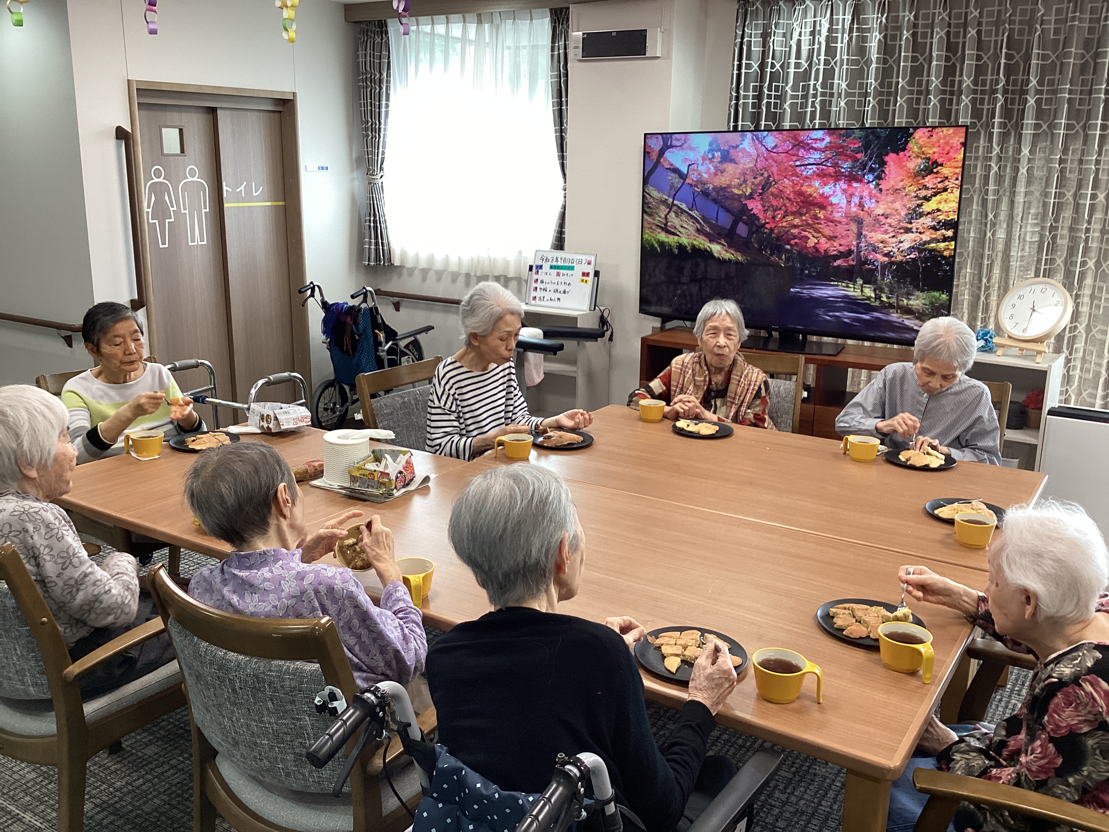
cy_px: 416
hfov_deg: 58.4
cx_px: 554
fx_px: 993
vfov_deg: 45.4
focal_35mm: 31
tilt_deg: -15.0
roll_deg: +0.2
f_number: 2.4
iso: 80
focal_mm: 3.3
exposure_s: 1/50
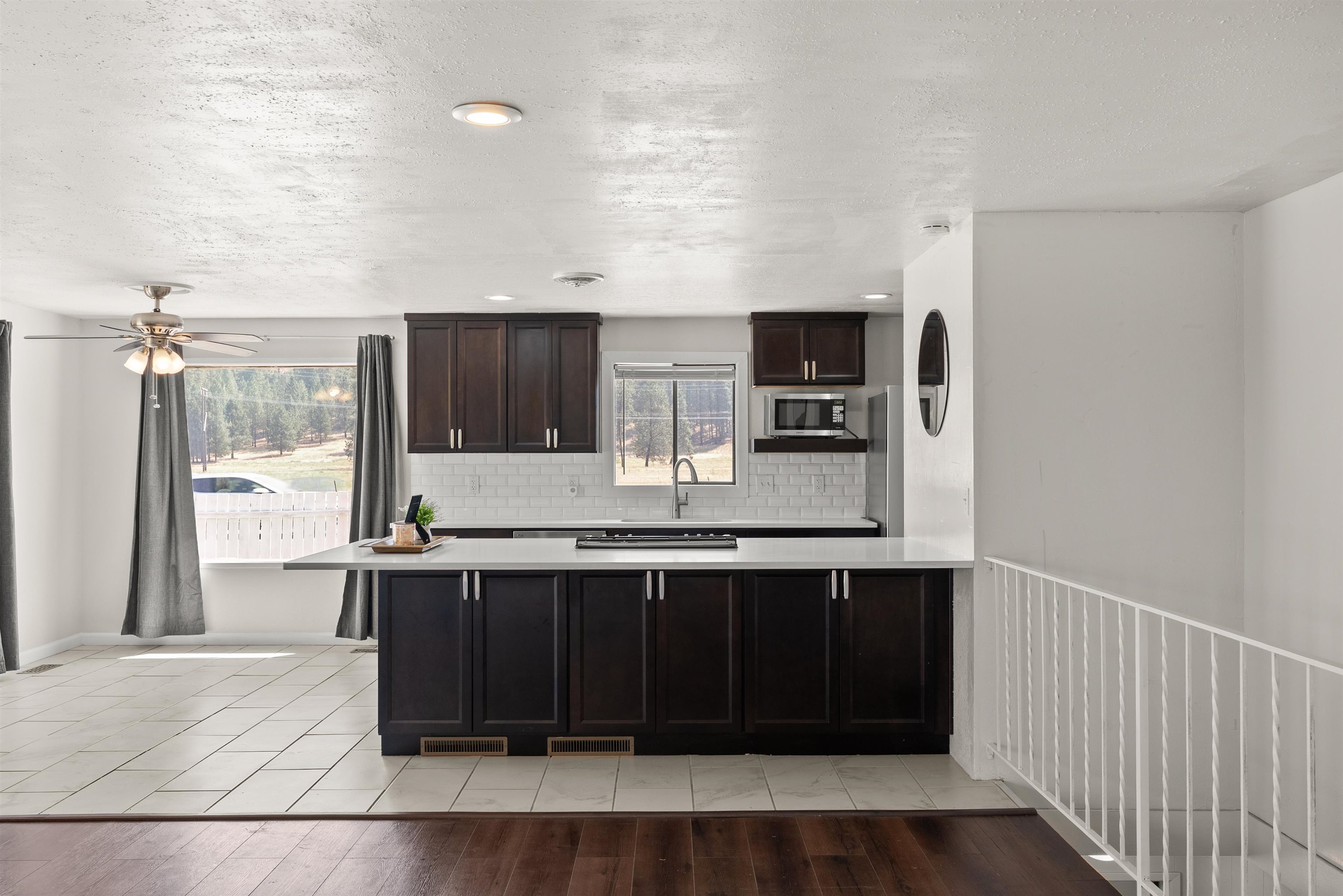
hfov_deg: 61.9
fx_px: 1120
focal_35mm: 30
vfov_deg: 43.6
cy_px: 448
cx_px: 672
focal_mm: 30
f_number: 8
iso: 400
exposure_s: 1/13
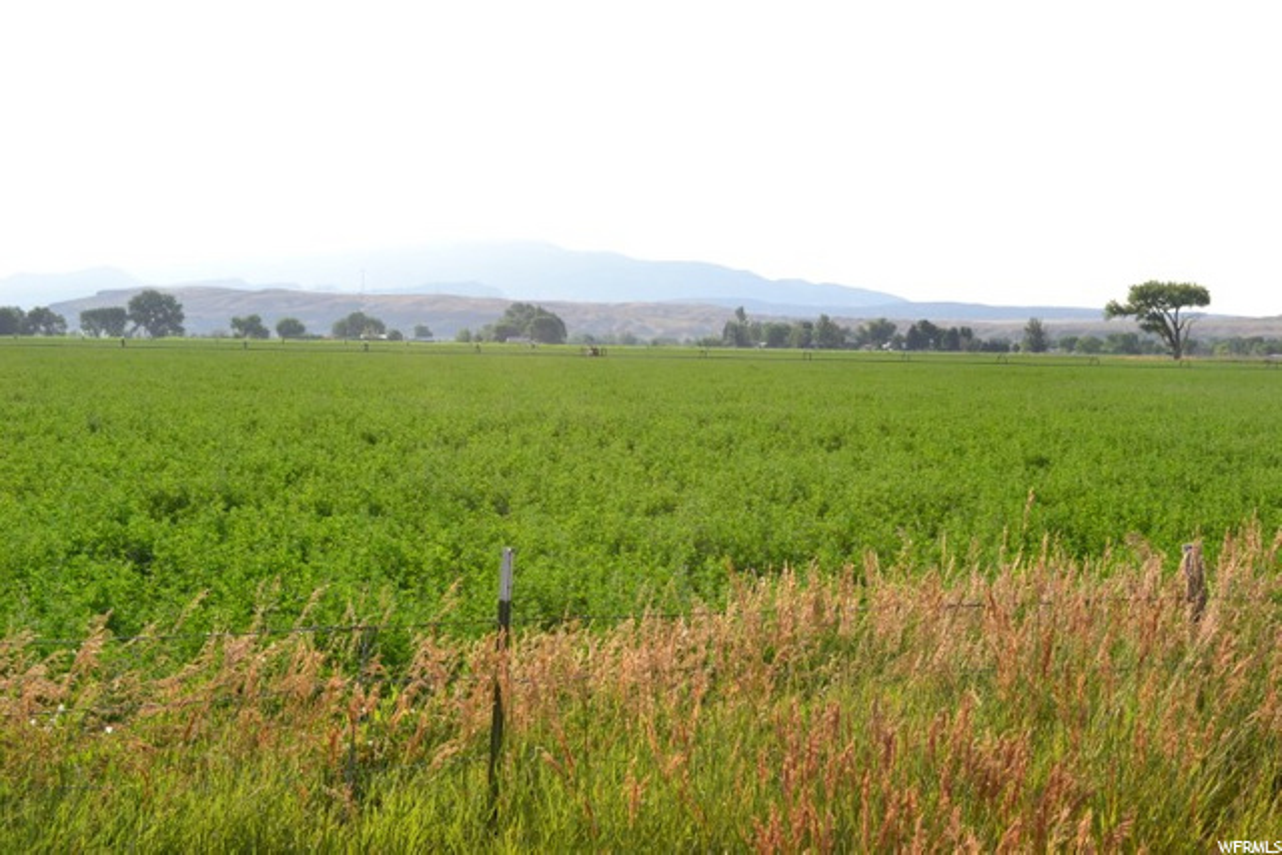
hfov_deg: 43.6
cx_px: 641
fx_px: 1603
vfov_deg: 29.9
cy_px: 428
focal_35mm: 45
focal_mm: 30
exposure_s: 1/320
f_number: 10
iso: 400
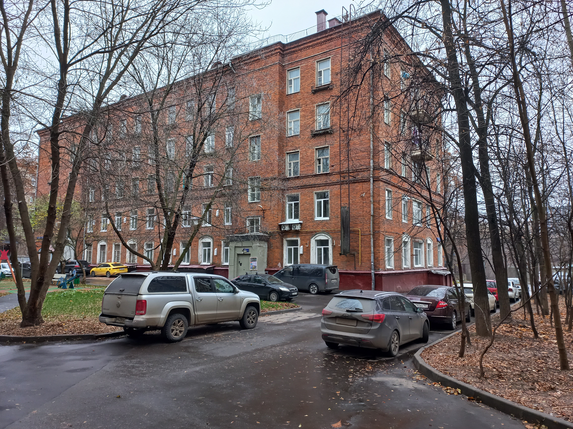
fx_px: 414
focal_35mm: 25
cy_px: 214
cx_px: 286
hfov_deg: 69.4
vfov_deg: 54.9
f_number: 1.8
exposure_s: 1/50
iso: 64
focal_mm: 4.6
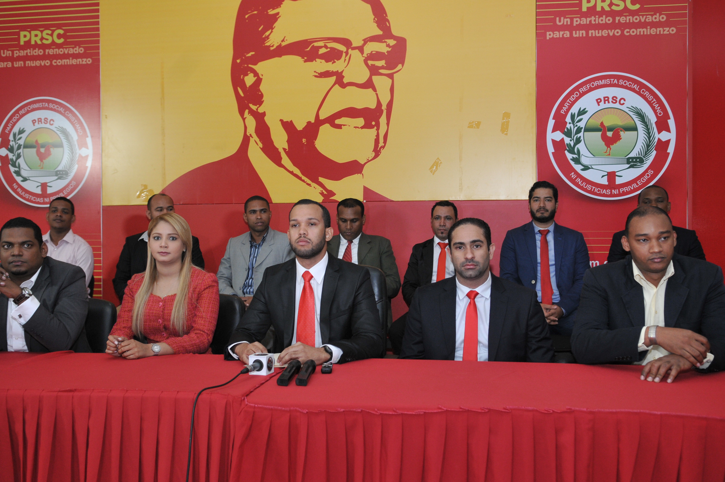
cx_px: 362
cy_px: 241
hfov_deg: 53.2
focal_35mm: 36
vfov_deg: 36.8
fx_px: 724
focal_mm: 24
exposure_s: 1/80
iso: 640
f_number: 3.5
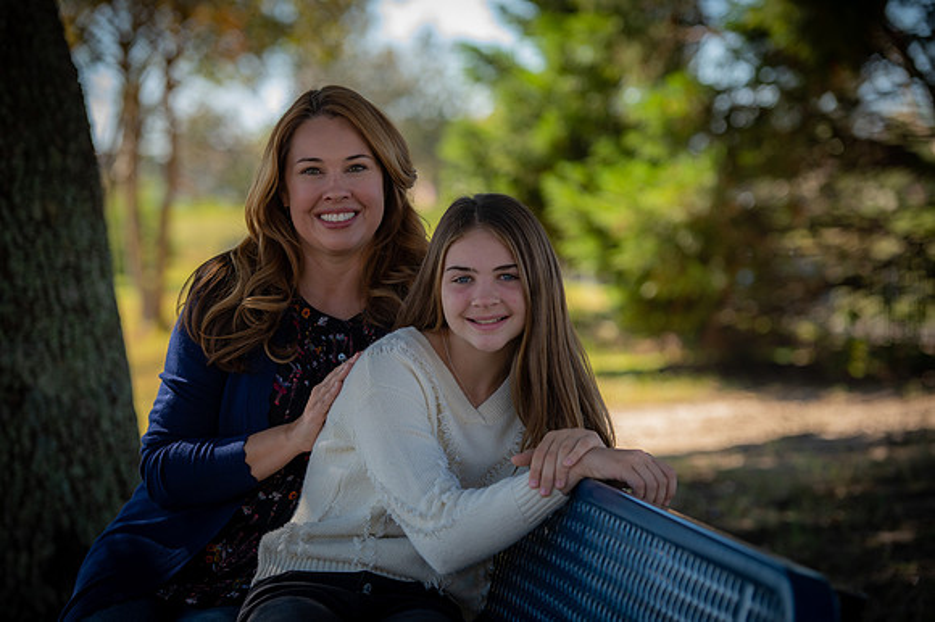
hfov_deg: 17.7
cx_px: 468
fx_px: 3011
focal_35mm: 116
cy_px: 311
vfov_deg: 11.8
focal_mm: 116
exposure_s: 1/250
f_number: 3.5
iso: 50
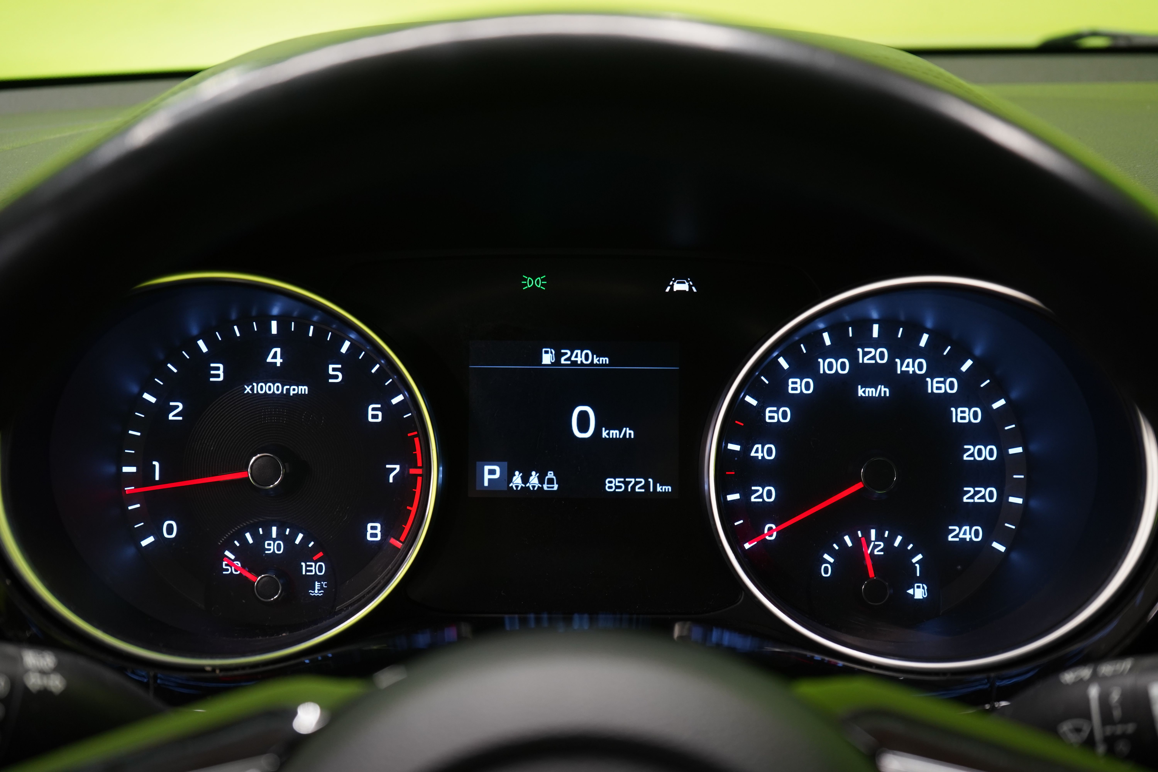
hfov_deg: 33.9
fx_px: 1898
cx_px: 579
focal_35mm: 59
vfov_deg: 23.0
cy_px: 386
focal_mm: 59
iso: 1250
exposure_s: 1/30
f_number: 5.6
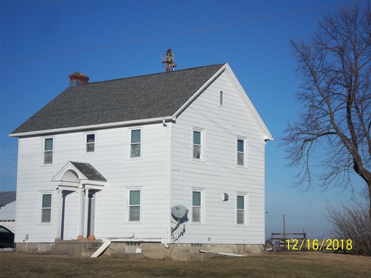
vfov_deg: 19.9
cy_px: 139
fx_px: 793
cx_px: 186
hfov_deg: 26.3
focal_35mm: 74
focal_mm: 13.2
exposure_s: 1/250
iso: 80
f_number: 9.8
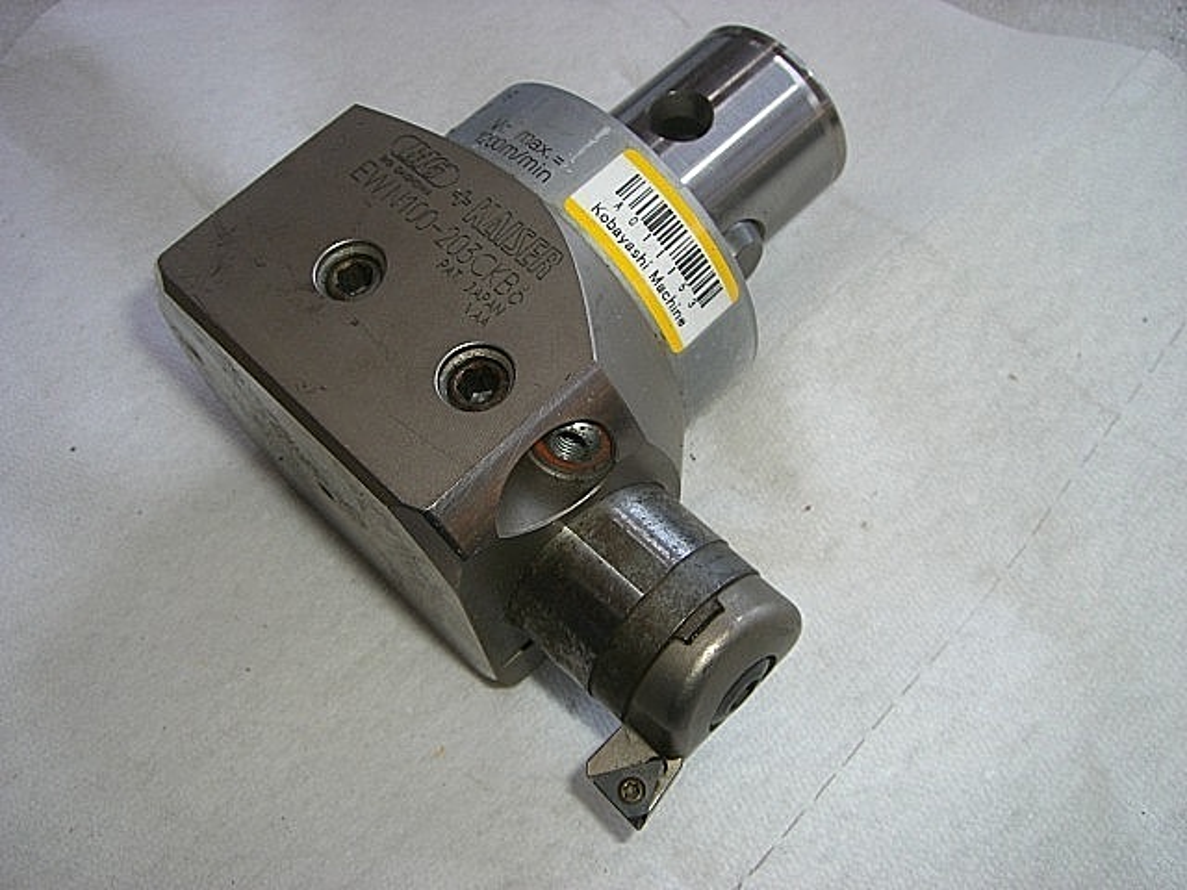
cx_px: 594
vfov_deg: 37.7
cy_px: 445
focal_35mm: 38
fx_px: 1303
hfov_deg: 49.0
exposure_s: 1/100
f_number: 4.3
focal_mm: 6.2
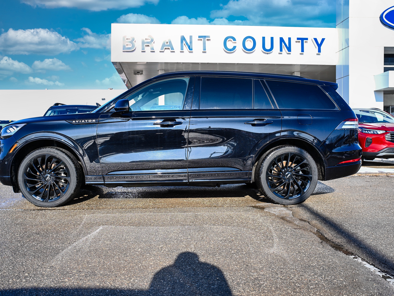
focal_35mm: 32
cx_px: 180
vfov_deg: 44.2
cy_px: 150
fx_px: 364
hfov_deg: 56.7
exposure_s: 1/320
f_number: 4
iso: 64
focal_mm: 29
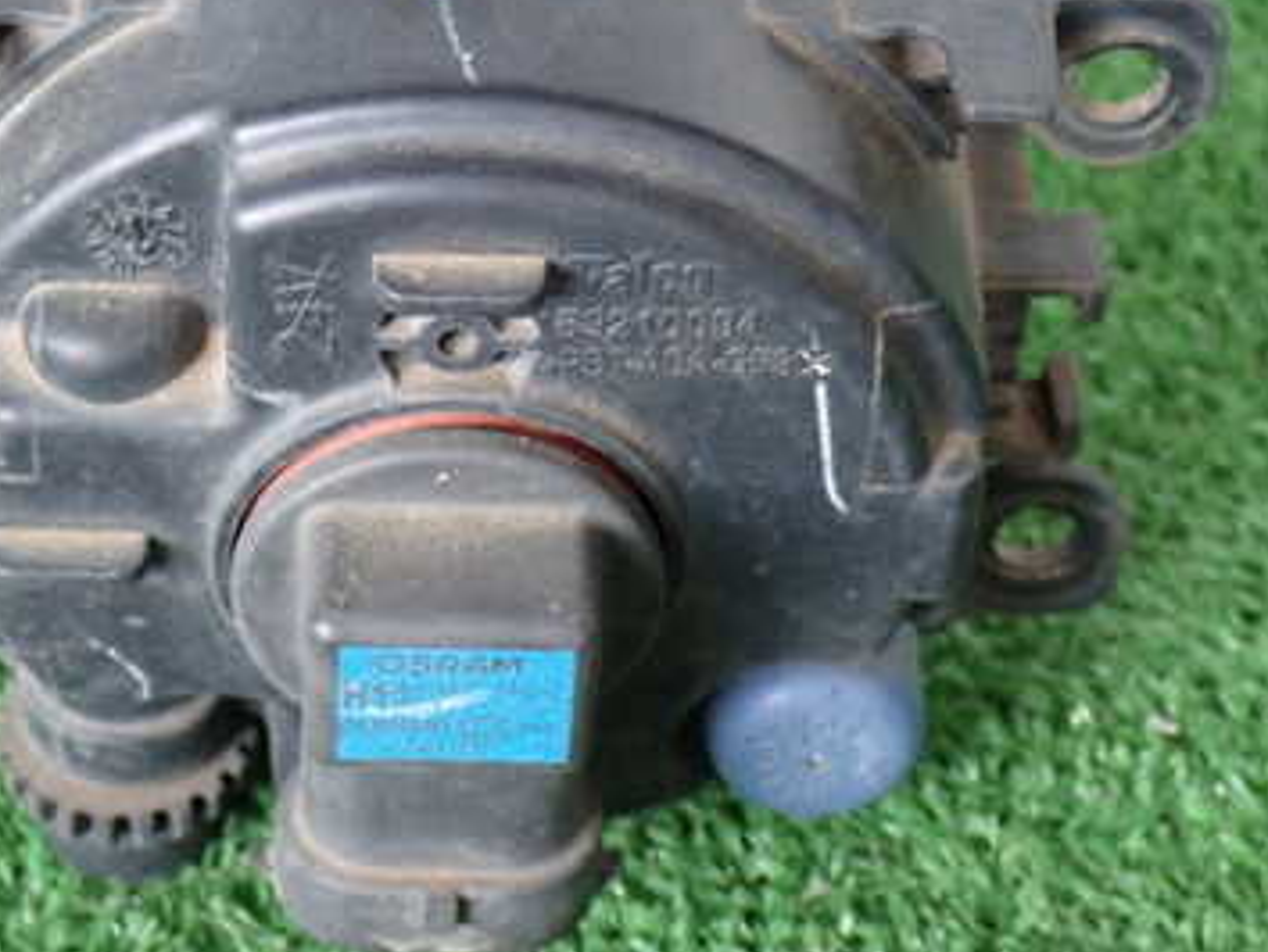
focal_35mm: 105
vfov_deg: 14.1
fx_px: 3849
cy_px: 268
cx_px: 473
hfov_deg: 18.7
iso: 800
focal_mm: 11.09
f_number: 3.6
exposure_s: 1/50
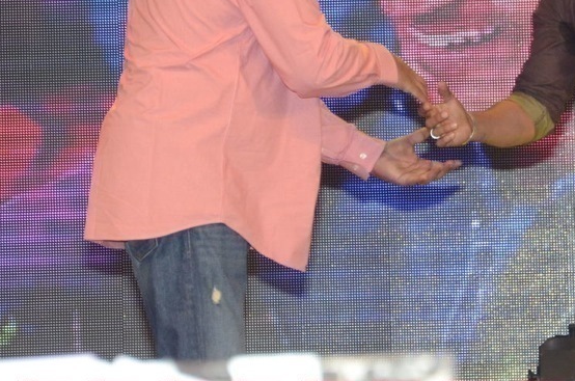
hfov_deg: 6.1
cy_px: 80
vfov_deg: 4.0
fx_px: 5437
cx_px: 396
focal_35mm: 341
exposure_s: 1/125
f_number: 5.6
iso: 1250
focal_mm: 105
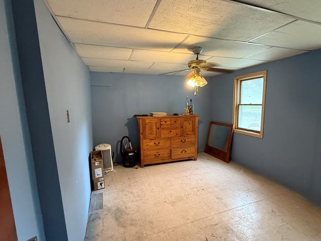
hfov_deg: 87.6
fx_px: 167
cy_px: 127
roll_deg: +1.1
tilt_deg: -8.4
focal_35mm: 18
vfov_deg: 71.5
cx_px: 171
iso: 640
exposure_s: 1/60
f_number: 2.2
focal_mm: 2.22
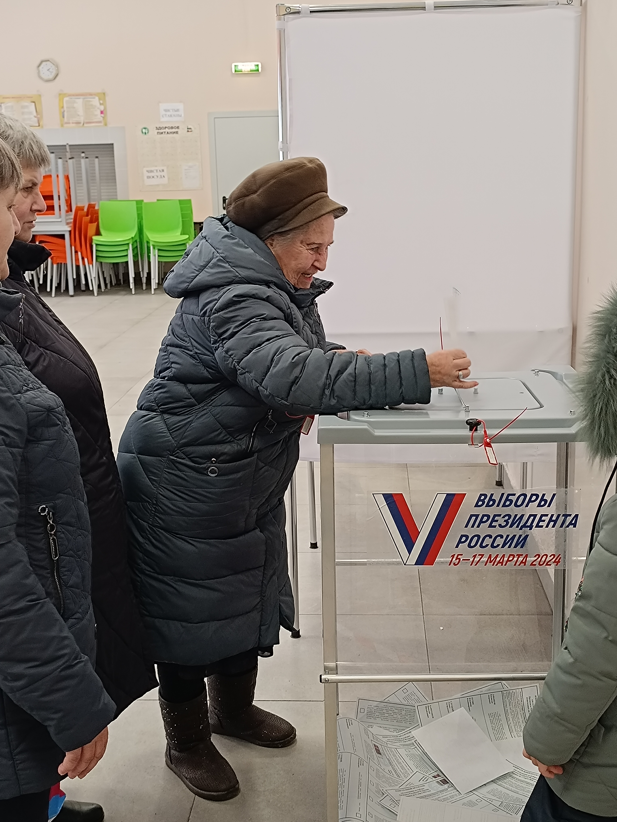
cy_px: 411
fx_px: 570
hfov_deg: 56.8
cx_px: 308
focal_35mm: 24
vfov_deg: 71.6
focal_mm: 6.14
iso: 1247
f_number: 1.65
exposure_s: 1/100
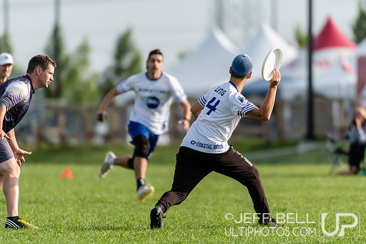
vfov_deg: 2.3
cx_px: 183
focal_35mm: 600
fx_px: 6101
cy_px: 122
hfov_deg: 3.4
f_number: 4
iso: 280
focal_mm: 400
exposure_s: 1/1600
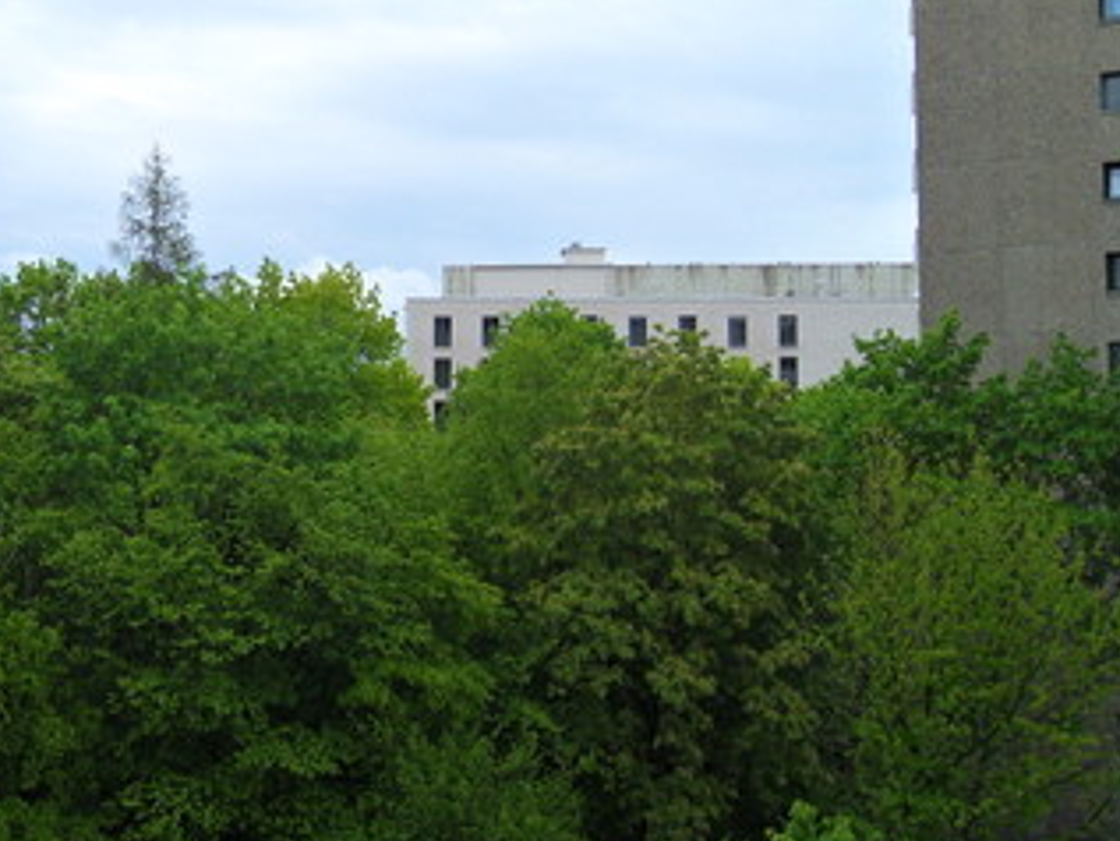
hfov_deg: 35.4
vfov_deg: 27.5
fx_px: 1715
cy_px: 332
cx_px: 290
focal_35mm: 53
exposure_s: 1/180
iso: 80
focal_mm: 6.3
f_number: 8.2
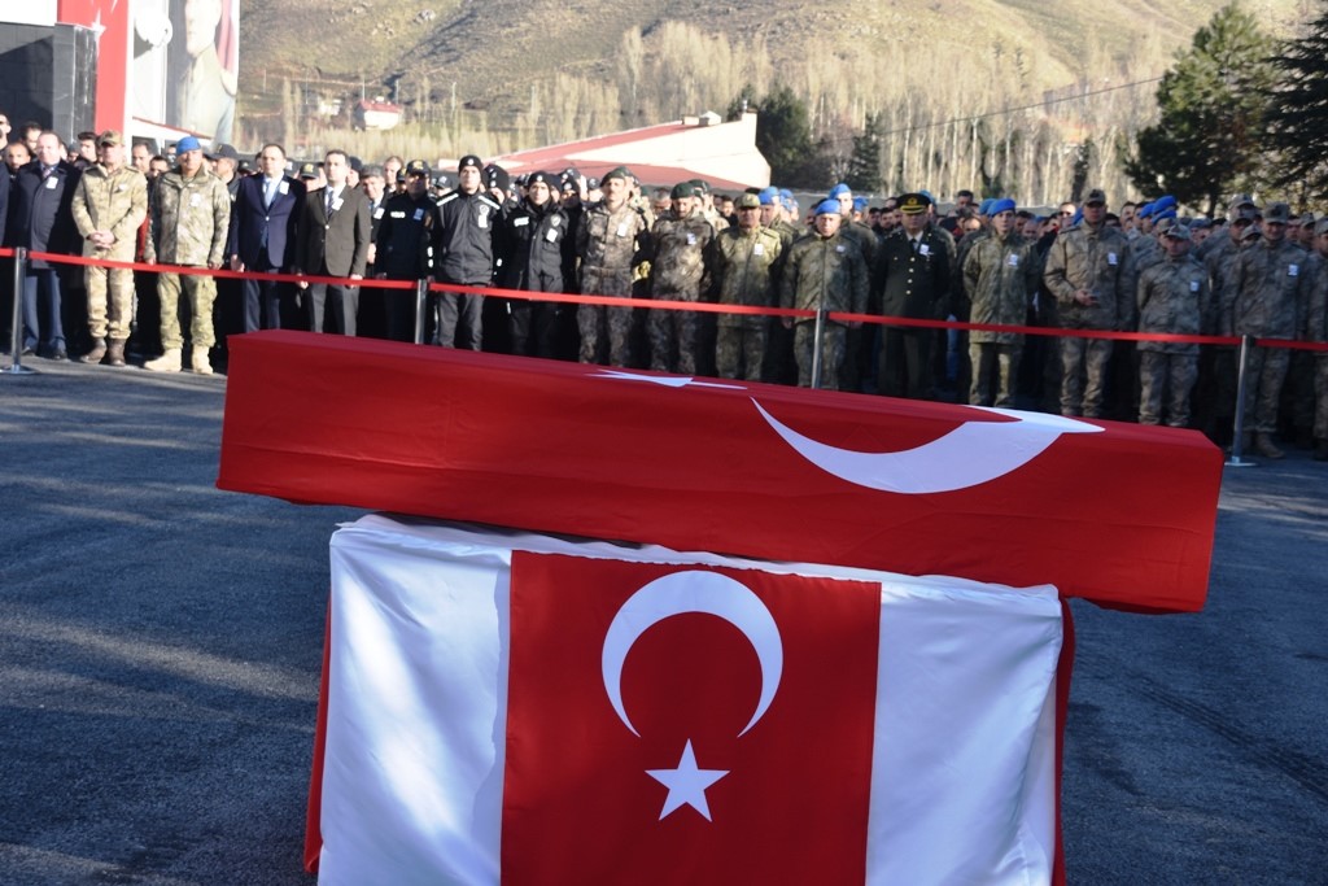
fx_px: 2213
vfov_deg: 22.6
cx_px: 664
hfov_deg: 33.4
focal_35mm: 60
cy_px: 443
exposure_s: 1/250
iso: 100
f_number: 6.3
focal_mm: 40
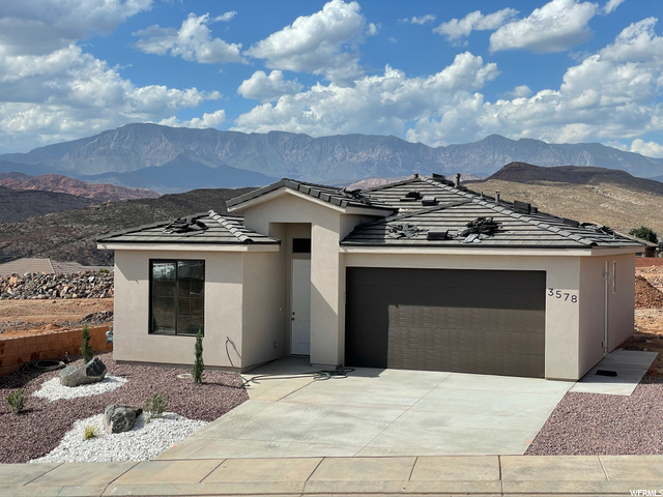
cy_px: 248
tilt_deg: -0.5
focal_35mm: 52
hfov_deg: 36.8
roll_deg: -0.8
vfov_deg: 28.0
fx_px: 996
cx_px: 332
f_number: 2
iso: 25
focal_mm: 6
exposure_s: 1/2519
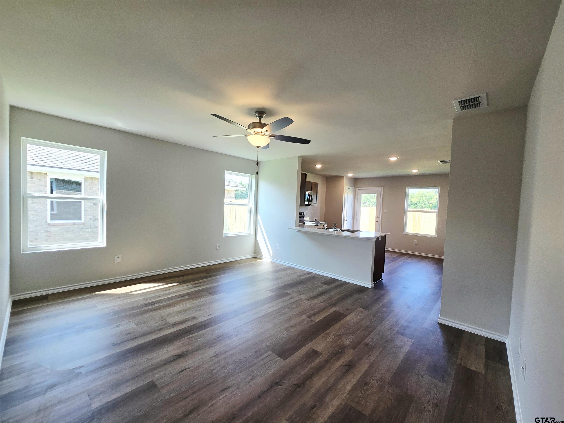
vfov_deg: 89.9
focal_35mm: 13
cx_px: 282
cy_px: 212
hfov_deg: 106.2
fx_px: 212
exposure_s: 1/120
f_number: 2.2
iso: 50
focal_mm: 2.2
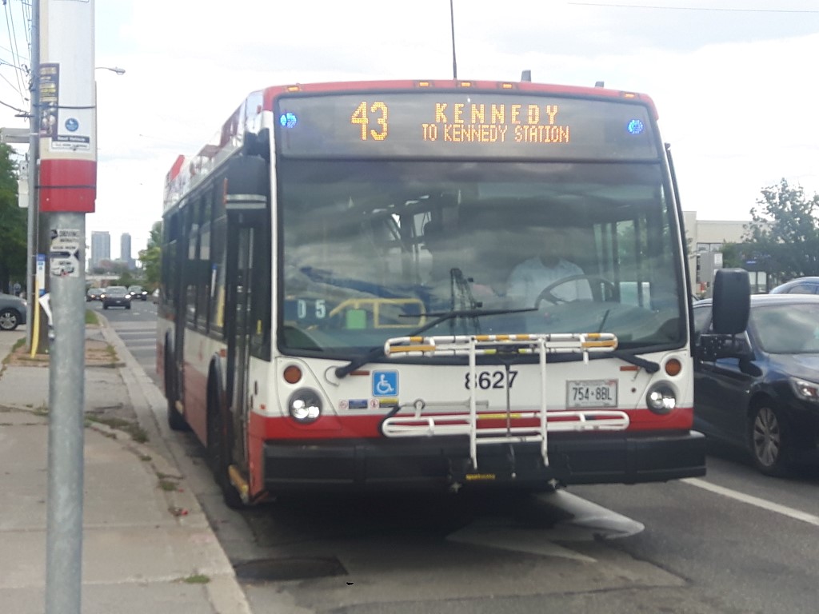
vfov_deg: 45.4
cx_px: 410
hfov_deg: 58.4
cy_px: 307
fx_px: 733
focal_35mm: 31
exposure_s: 1/467
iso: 40
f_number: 1.9
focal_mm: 3.7
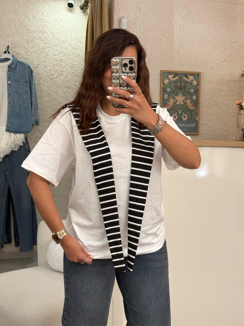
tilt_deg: -20.0
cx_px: 122
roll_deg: -1.8
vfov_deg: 39.7
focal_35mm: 48
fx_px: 451
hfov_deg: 30.3
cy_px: 163
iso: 80
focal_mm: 6.76
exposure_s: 1/121
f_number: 1.78
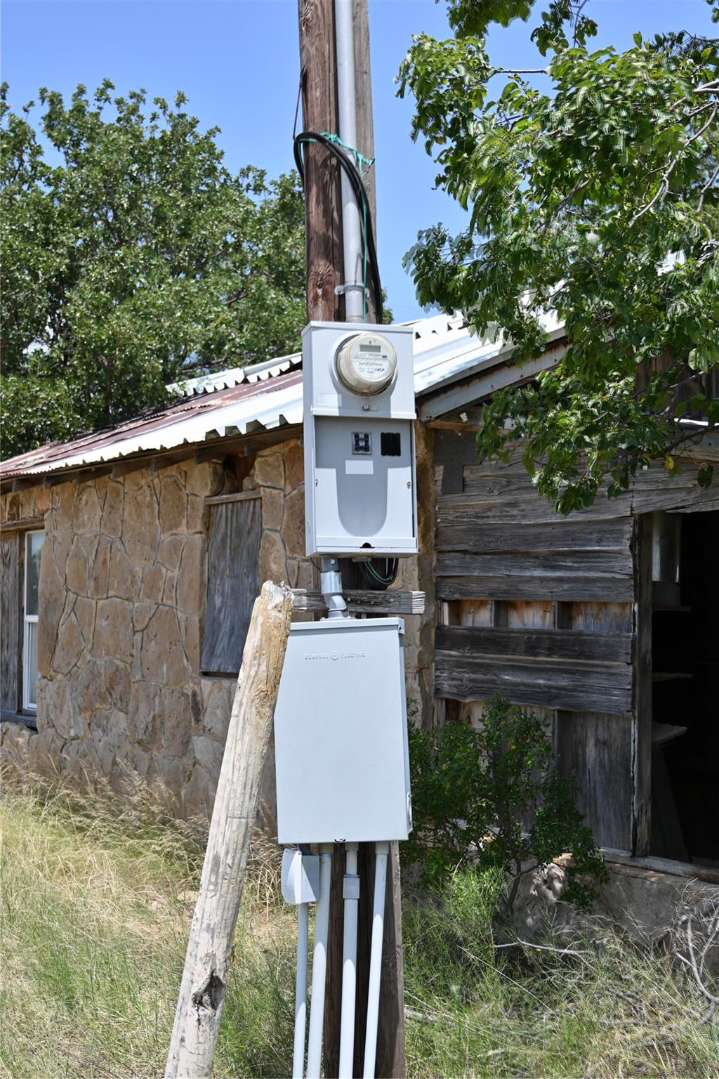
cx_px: 360
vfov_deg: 40.5
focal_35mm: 49
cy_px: 540
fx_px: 1460
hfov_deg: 27.7
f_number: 4
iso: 100
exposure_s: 1/800
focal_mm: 32.5
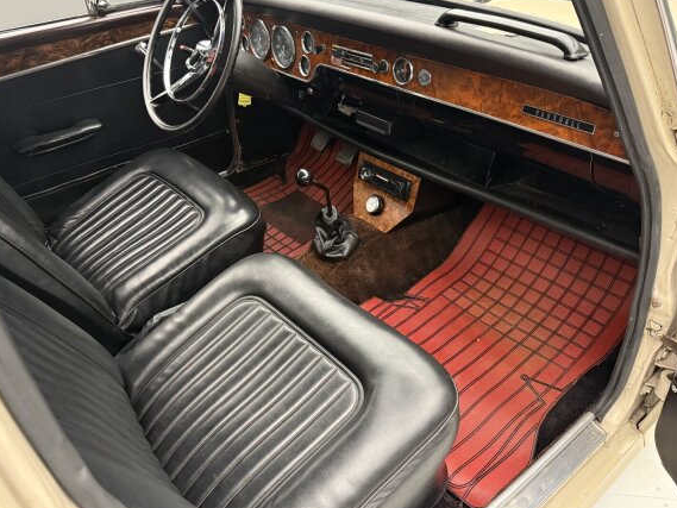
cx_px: 320
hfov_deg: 65.3
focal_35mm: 27
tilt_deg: -35.4
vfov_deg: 51.4
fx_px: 528
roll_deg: +5.0
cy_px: 250
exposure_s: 1/33
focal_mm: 6.76
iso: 640
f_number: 1.78
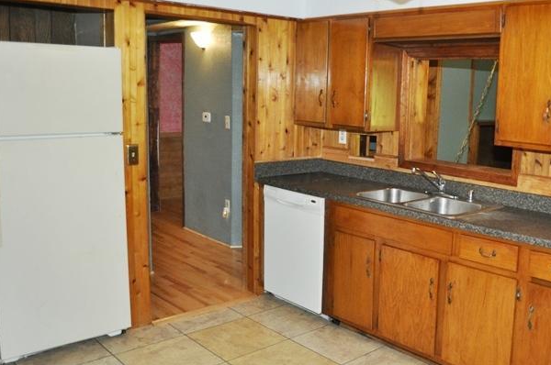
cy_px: 169
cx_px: 349
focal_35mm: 36
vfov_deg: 36.7
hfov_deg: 52.6
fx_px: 550
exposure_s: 1/60
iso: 800
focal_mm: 18
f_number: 4
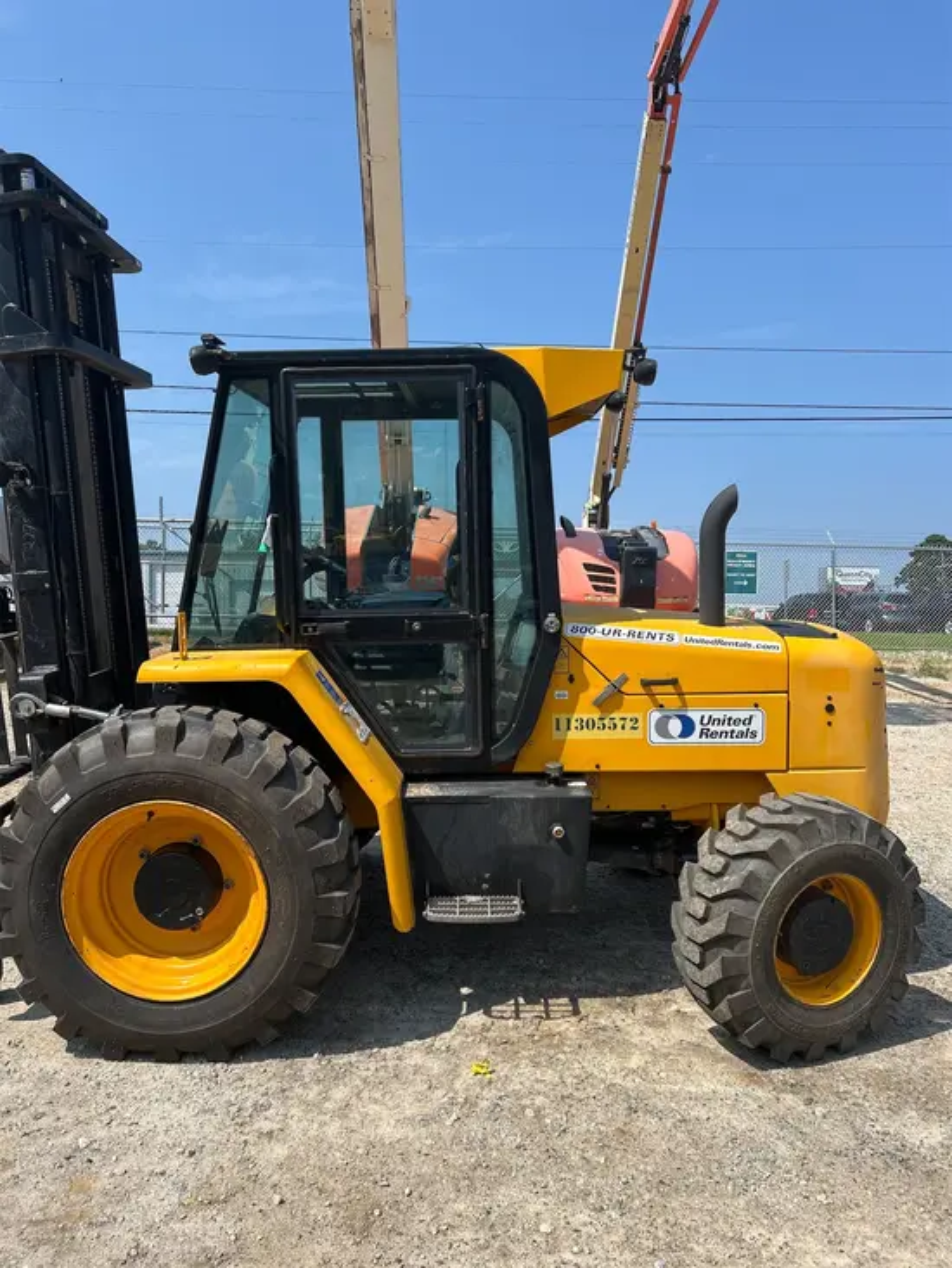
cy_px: 634
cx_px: 476
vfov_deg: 67.3
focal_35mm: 26
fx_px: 953
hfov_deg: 53.1
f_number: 1.5
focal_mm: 5.7
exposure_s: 1/3831
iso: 50
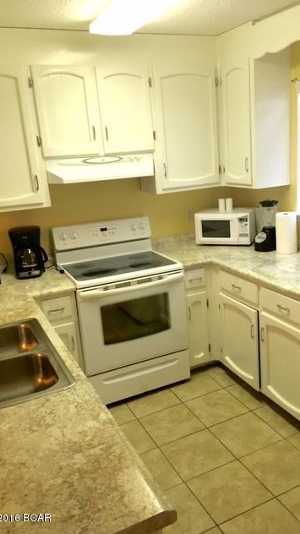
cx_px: 187
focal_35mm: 32
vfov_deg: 61.0
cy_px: 268
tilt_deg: -19.5
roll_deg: +3.2
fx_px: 453
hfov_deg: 36.4
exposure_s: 1/30
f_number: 2.2
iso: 64
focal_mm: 4.15
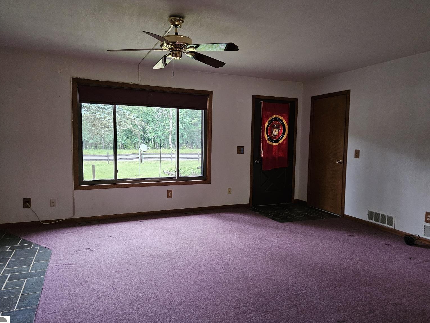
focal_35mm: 24
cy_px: 164
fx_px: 298
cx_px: 216
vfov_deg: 56.8
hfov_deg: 71.6
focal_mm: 5.4
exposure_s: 1/60.2
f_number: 1.8
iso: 640
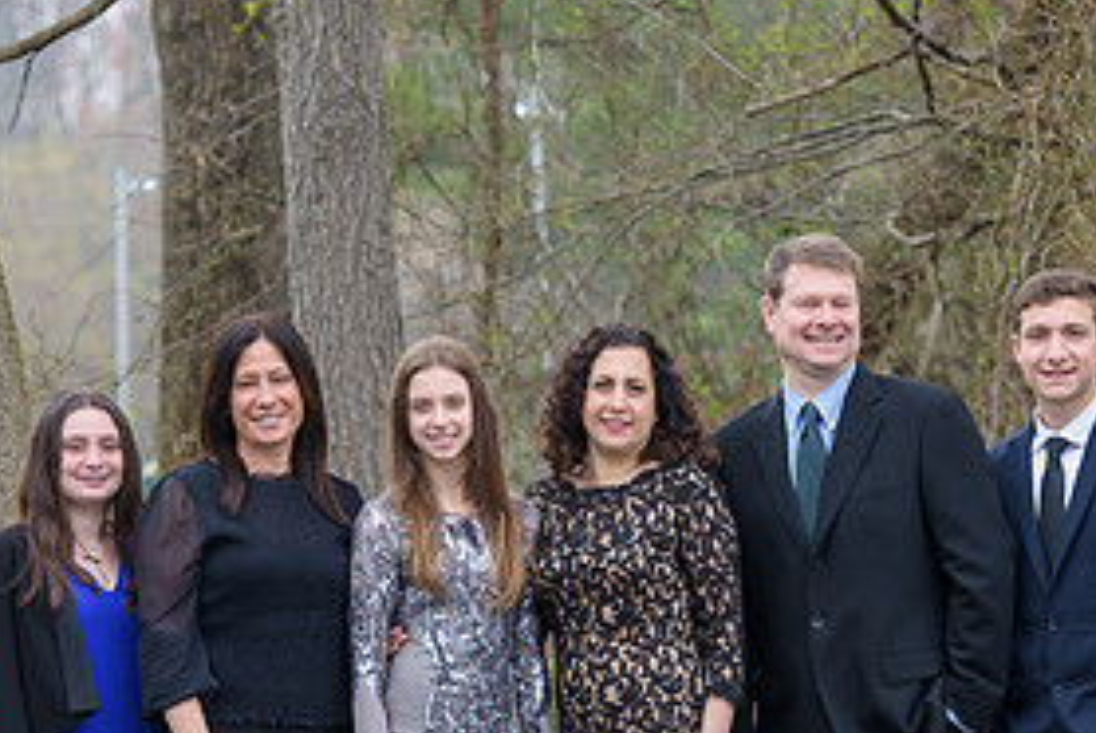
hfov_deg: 7.8
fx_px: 8076
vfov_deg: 5.2
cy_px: 654
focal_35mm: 265
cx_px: 528
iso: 400
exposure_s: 1/500
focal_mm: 116
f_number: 5
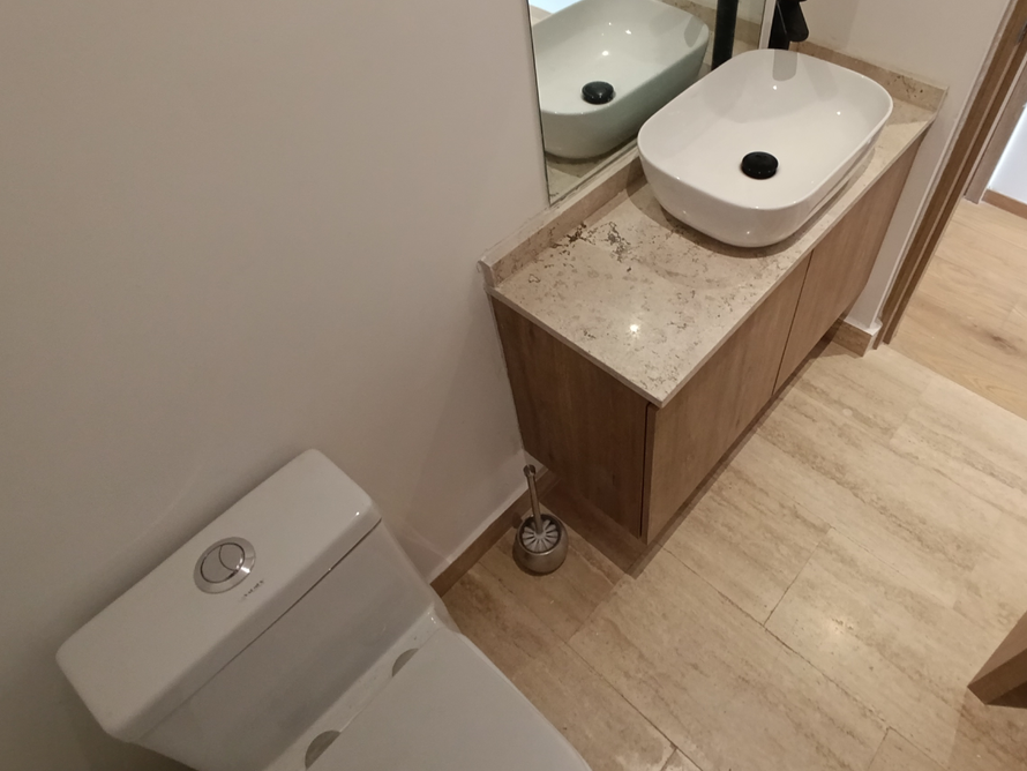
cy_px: 345
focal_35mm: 23
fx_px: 683
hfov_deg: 73.2
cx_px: 614
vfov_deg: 58.8
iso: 320
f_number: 2.2
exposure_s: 1/40
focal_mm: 1.65
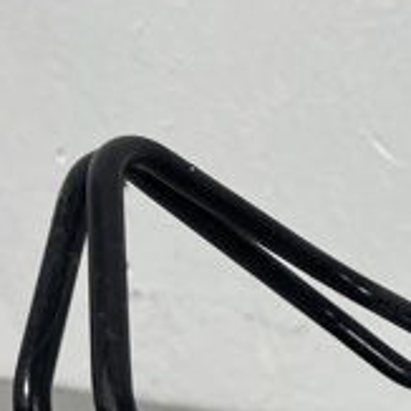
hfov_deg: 18.2
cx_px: 577
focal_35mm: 87
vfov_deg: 19.4
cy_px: 414
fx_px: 1169
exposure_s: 1/100
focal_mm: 5.1
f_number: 1.6
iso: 80
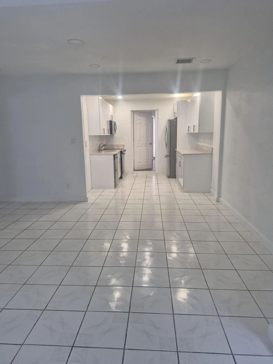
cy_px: 182
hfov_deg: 58.9
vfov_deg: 73.9
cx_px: 136
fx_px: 242
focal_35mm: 23
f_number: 1.8
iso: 160
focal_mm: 5.4
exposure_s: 1/180
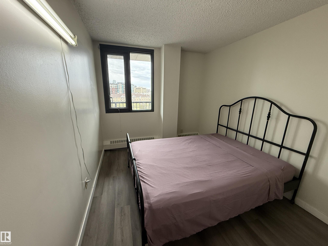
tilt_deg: -13.1
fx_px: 133
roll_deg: -0.9
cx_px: 164
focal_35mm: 14
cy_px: 123
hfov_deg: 102.1
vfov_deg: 85.7
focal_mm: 2.22
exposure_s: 1/120
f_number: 2.2
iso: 250
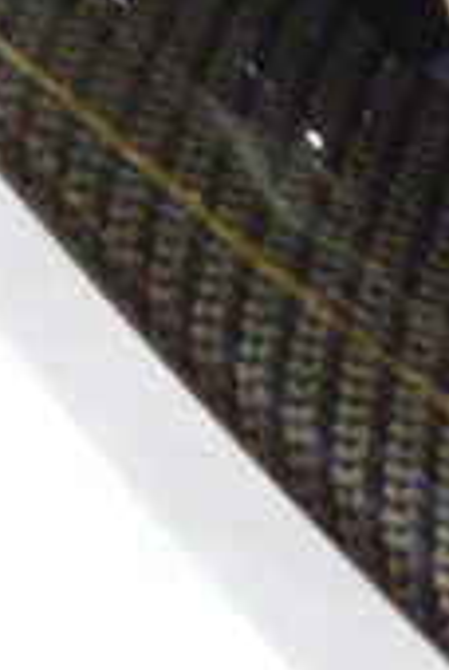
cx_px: 957
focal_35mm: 171
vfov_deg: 11.8
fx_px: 3186
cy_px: -95
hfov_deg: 7.7
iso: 200
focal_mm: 6.3
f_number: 2.8
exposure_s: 1/10
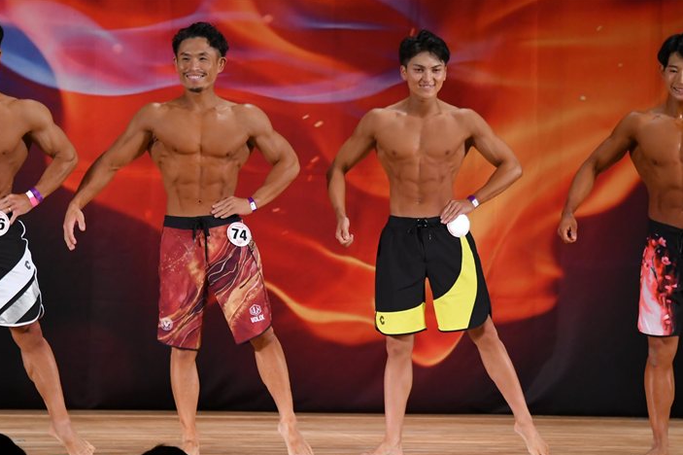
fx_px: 5328
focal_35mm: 281
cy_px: 246
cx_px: 339
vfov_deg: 4.9
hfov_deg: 7.3
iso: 3200
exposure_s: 1/400
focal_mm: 170
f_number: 5.6
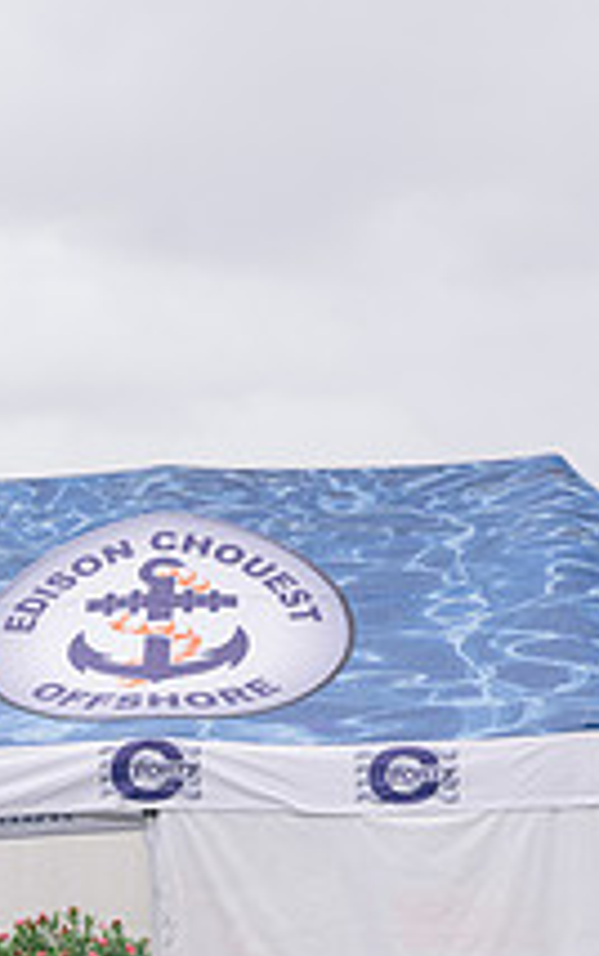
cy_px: 771
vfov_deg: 15.0
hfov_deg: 9.4
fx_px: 3600
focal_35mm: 138
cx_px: -18
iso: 200
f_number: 5
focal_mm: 50
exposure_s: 1/640
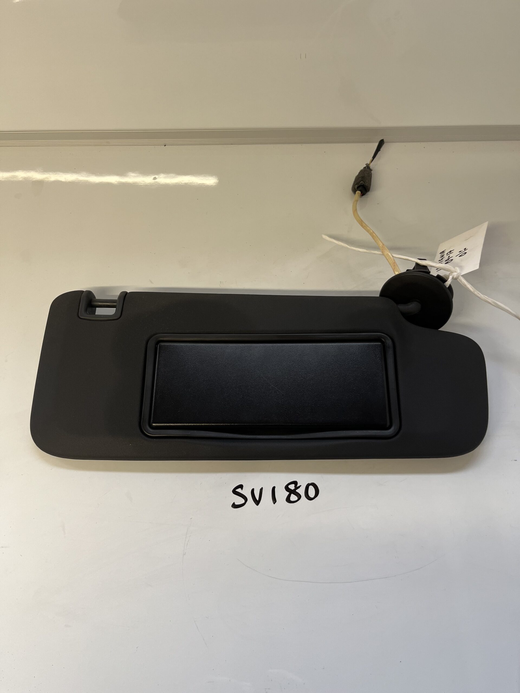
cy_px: 346
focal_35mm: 26
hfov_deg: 53.1
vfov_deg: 67.3
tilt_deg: -58.7
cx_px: 260
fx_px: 521
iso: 100
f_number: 1.6
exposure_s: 1/100
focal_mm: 5.1
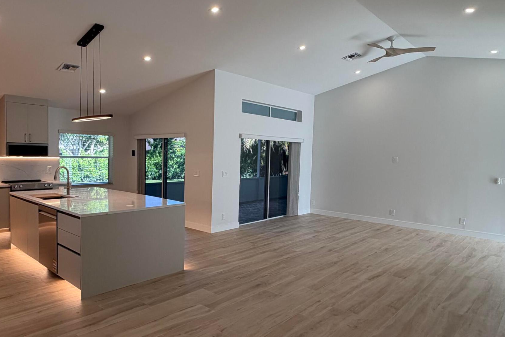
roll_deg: -1.2
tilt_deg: -5.2
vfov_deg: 51.3
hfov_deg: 70.8
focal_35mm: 25
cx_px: 204
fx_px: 351
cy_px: 178
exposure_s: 1/120
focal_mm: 2.22
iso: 100
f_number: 2.2
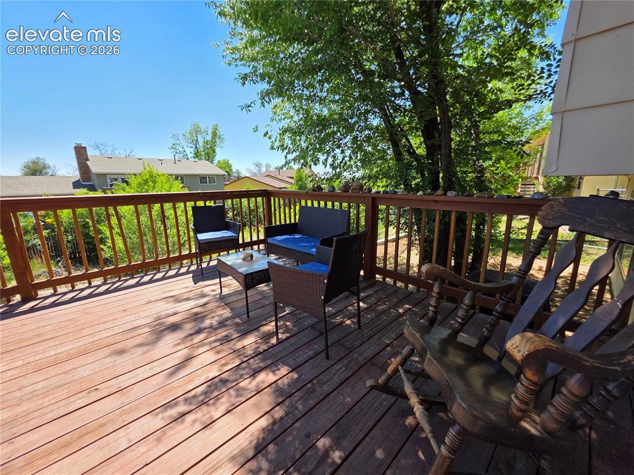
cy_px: 238
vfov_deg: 89.9
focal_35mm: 13
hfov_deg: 106.2
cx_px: 317
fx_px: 238
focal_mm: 2.2
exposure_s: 1/1055
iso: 40
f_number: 1.9
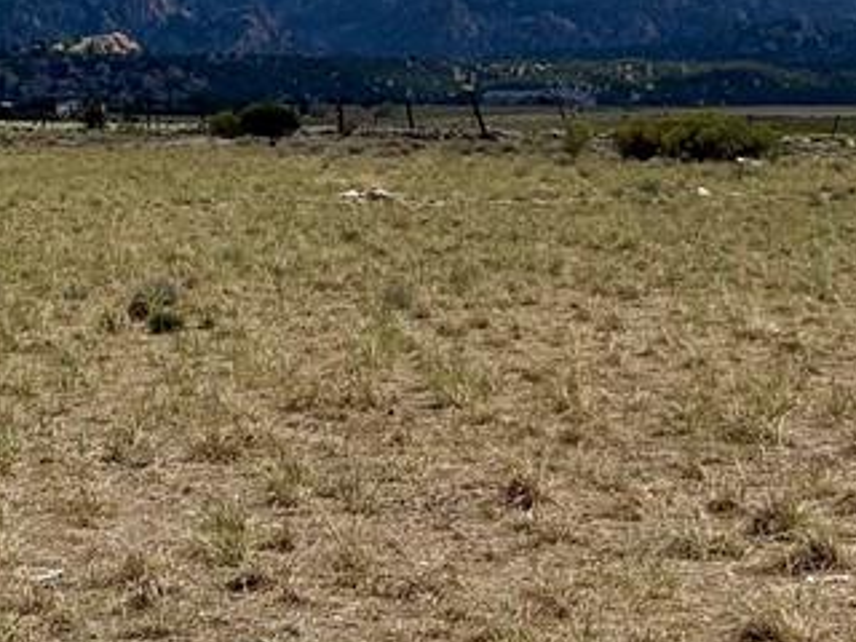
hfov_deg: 14.6
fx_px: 3215
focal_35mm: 130
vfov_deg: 10.7
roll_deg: -2.0
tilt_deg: +7.3
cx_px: -195
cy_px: -506
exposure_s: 1/6993
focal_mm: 5.96
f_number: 1.6
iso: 50
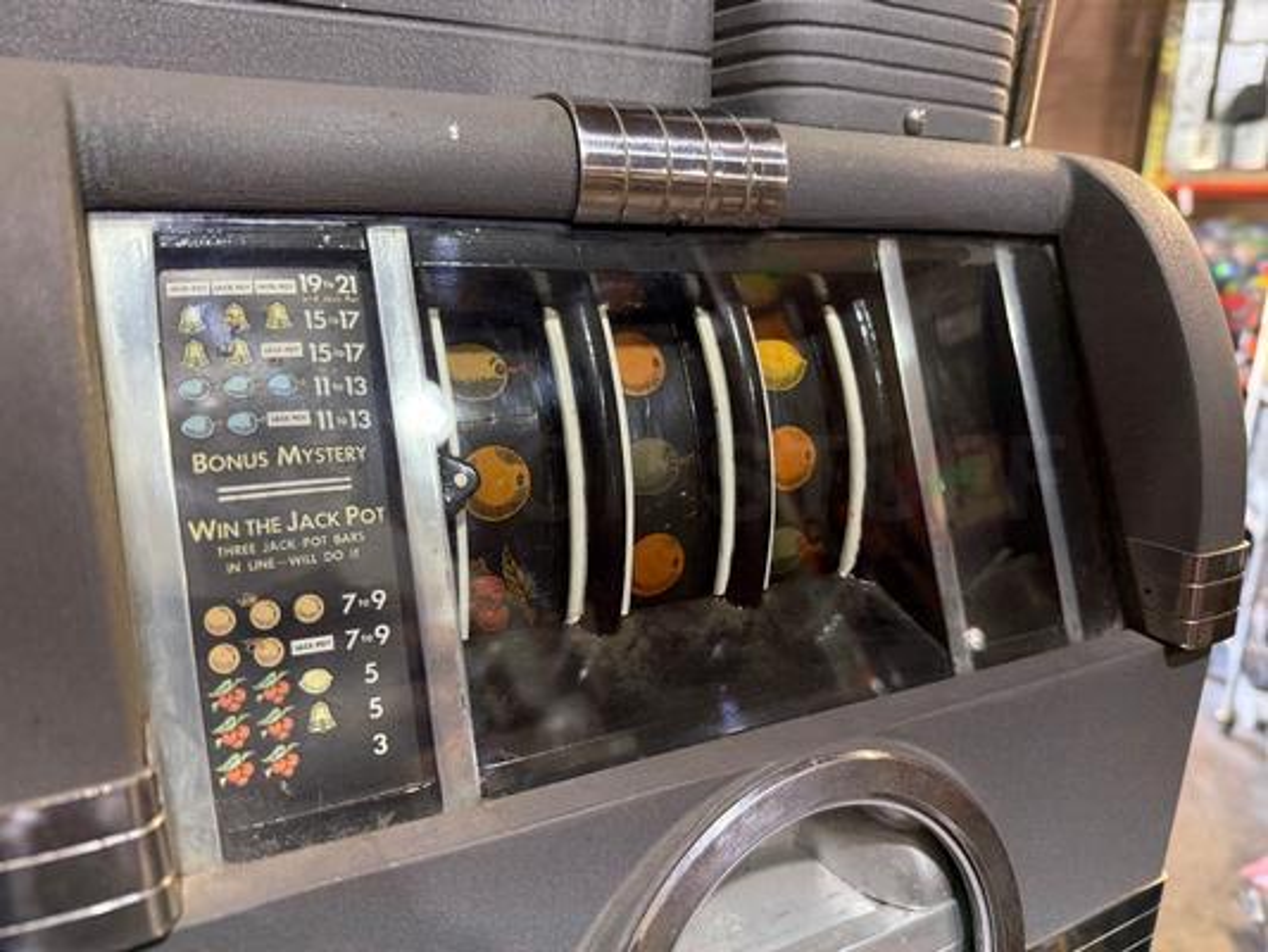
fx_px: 879
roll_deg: -1.7
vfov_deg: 56.8
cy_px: 476
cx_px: 634
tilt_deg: -15.1
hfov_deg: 71.6
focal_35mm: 24
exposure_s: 1/60
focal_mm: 6.76
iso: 200
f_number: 1.78
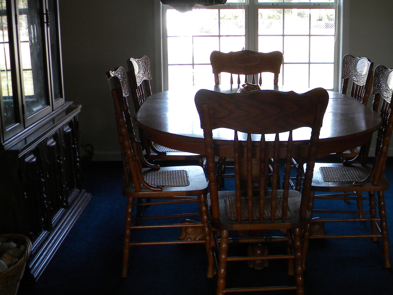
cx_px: 261
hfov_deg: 38.5
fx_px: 556
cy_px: 120
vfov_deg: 29.6
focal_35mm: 49
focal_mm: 5
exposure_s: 1/56.6
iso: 104
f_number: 3.5
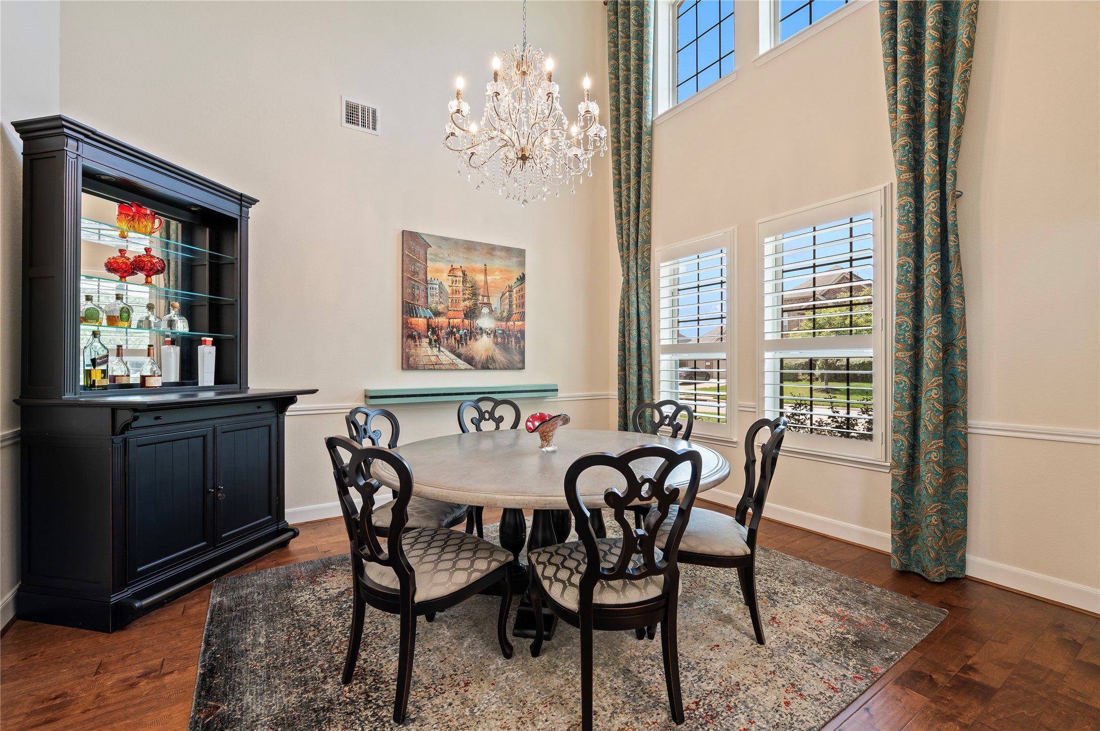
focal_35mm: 15
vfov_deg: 77.2
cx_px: 550
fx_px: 458
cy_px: 366
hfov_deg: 100.4
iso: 125
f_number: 6.3
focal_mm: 15
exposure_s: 1/3
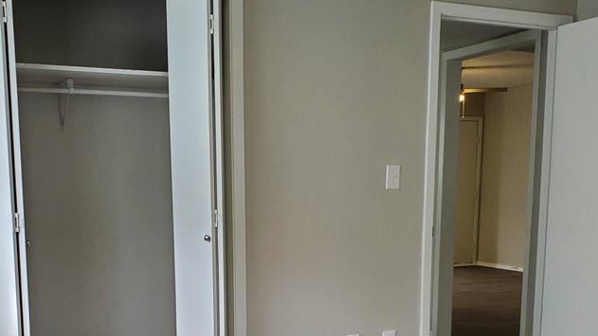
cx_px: 316
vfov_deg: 25.1
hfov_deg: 44.6
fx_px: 729
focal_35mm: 46
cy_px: 308
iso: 200
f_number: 2.4
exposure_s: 1/59
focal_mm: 4.3
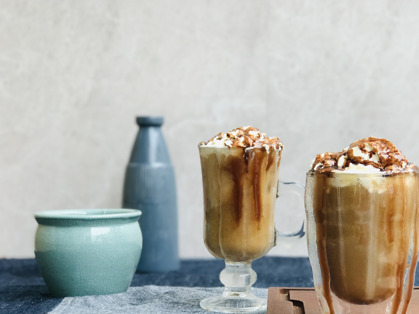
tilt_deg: -1.6
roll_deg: +0.0
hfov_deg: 26.6
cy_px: 187
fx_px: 884
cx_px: 262
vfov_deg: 20.1
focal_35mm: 73
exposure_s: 1/142
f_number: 2.8
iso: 20
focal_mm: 6.6
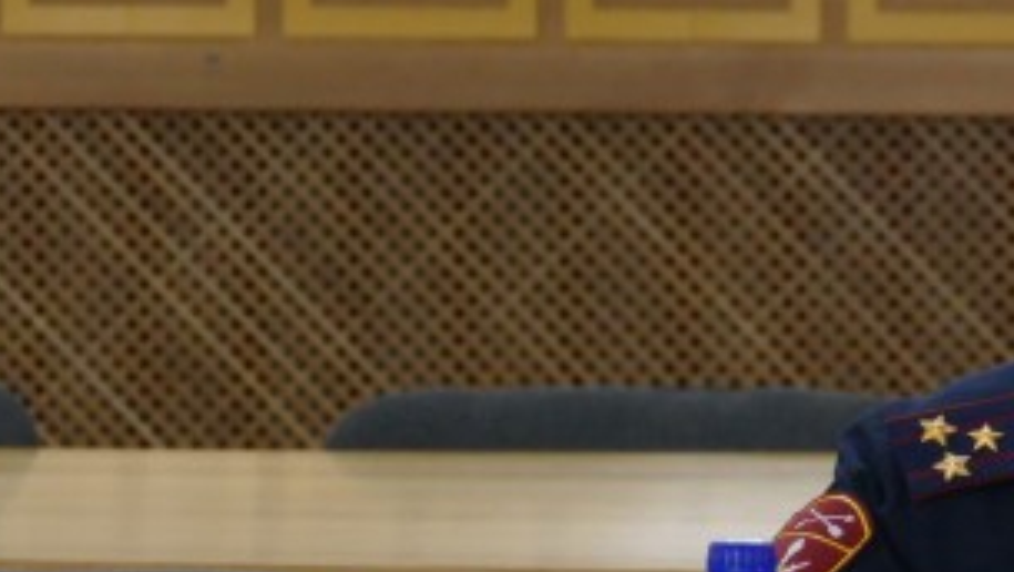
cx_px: 1130
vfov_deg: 2.5
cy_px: 219
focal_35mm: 494
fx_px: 13290
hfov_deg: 4.4
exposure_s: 1/100
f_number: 3.9
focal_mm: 58.01
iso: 1000
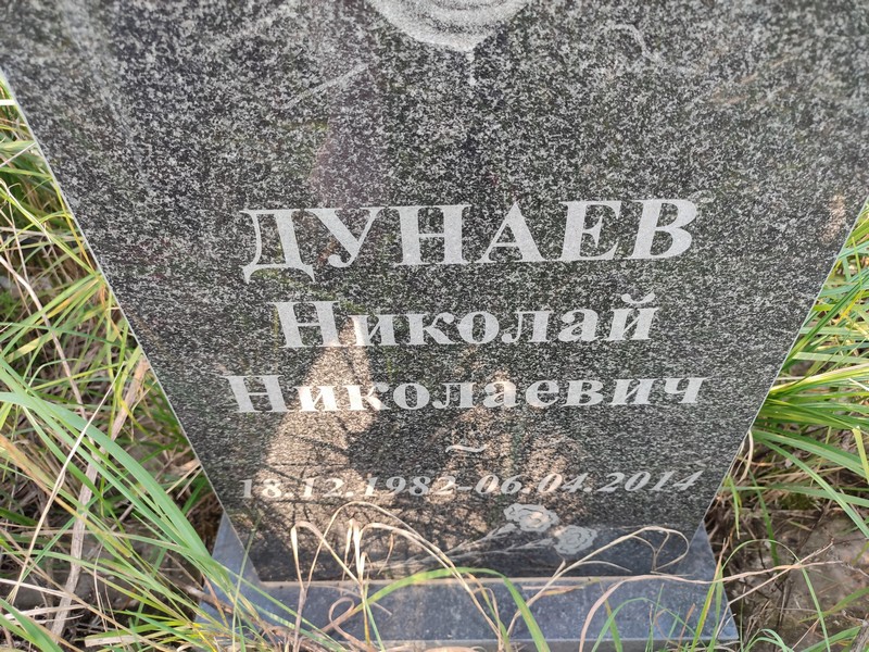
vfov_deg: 54.9
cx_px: 434
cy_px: 326
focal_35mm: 25
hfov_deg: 69.4
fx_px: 628
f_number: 1.9
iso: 94
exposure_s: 1/50
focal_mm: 6.04
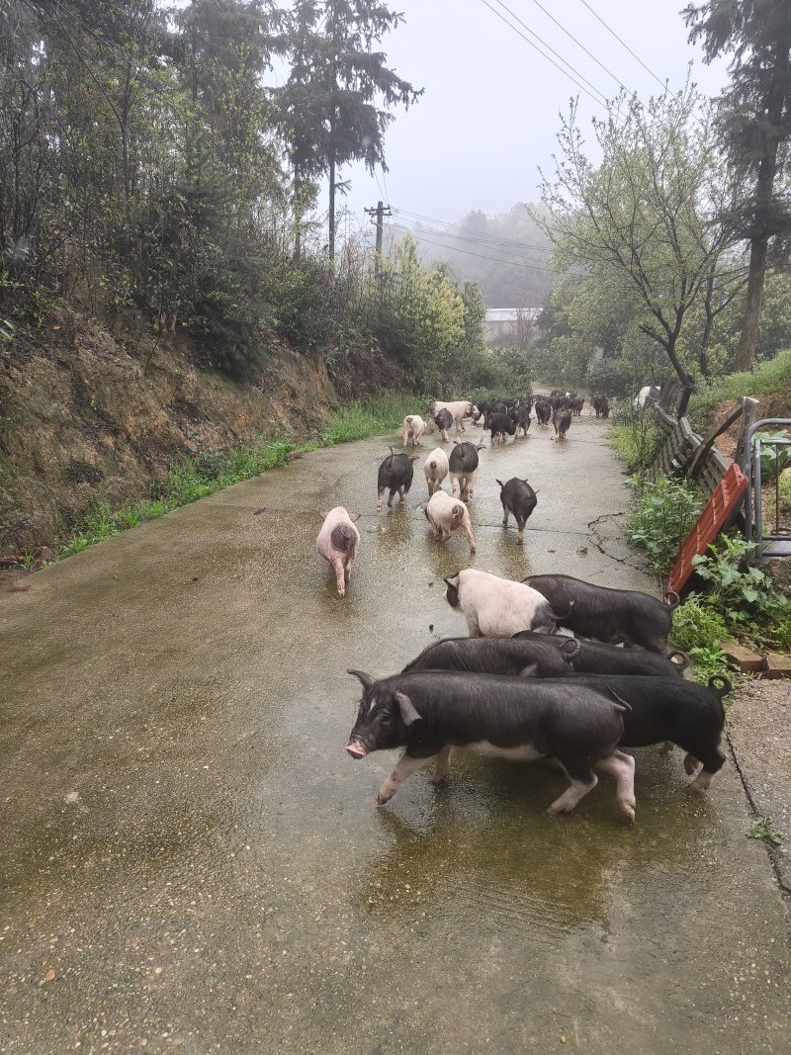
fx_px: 731
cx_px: 396
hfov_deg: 56.8
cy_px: 528
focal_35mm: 24
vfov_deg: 71.6
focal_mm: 5.59
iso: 50
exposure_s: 1/167
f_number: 1.8
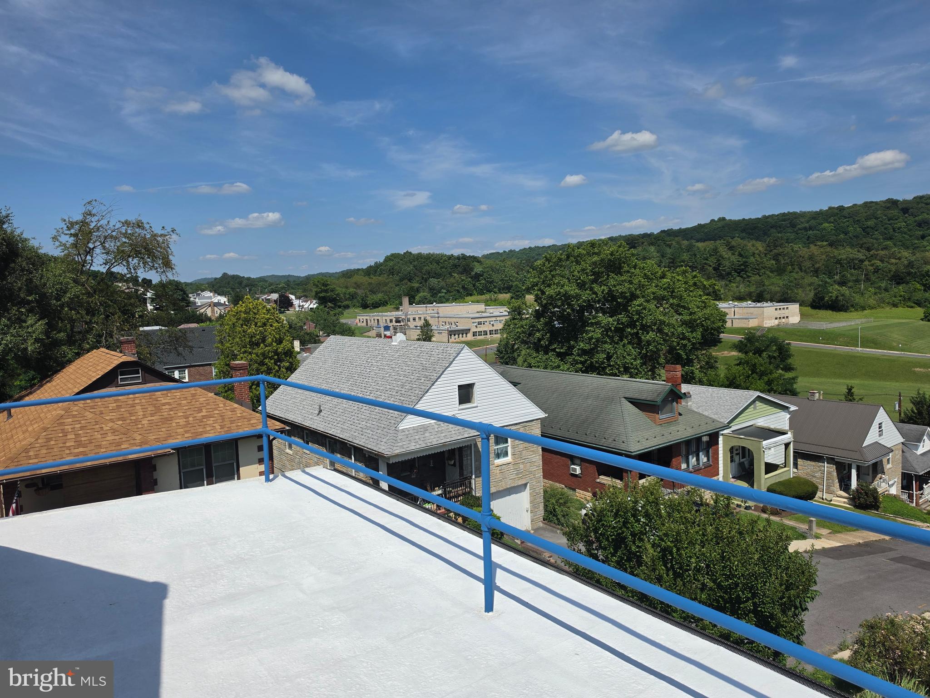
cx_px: 465
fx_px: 618
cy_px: 349
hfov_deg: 73.9
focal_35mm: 23
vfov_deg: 58.9
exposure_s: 1/7939
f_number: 1.4
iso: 32
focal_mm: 6.5
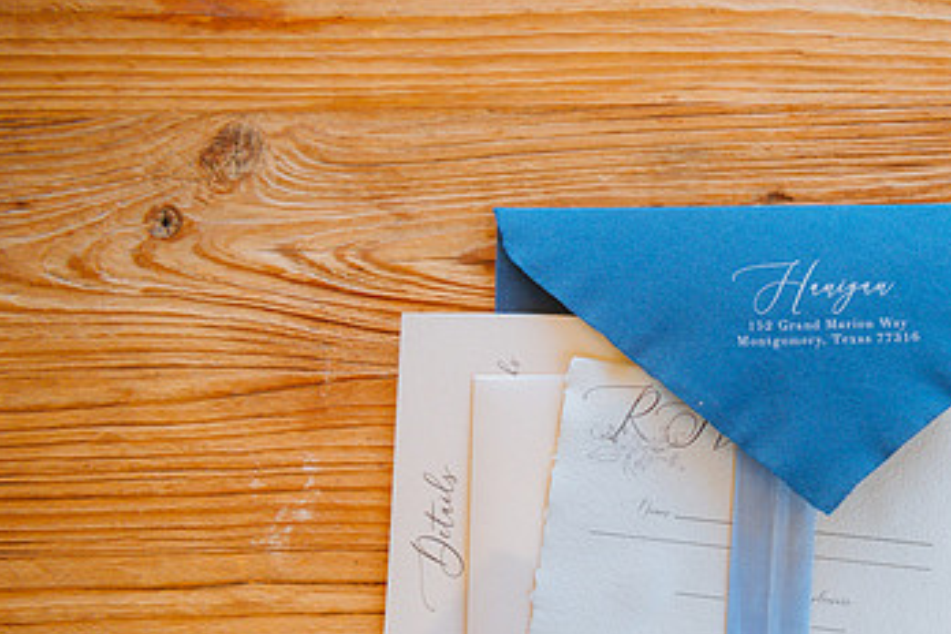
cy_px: 506
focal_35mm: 40
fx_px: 1057
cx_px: 757
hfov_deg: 46.0
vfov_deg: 32.5
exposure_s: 1/250
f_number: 2.8
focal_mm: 24
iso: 1000
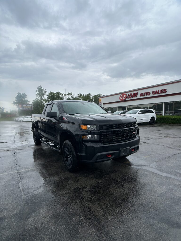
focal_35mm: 26
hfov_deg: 53.1
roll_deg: +1.0
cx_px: 90
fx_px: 181
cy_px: 120
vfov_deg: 67.3
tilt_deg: -3.0
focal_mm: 5.7
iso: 50
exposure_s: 1/2404
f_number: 1.5
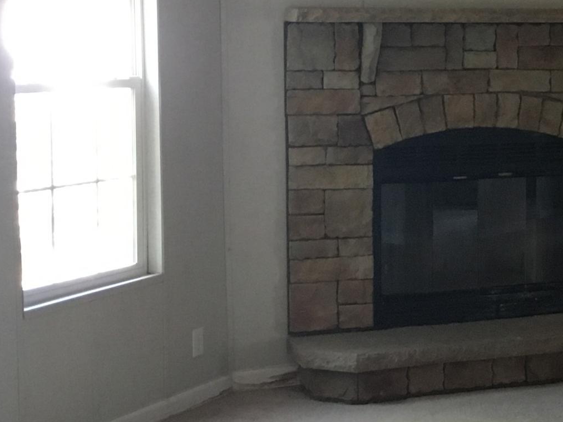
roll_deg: -0.9
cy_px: 132
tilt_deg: -3.7
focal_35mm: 86
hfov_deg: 22.1
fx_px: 1399
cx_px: 535
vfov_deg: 17.1
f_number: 2.2
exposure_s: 1/30
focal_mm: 4.15
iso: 200
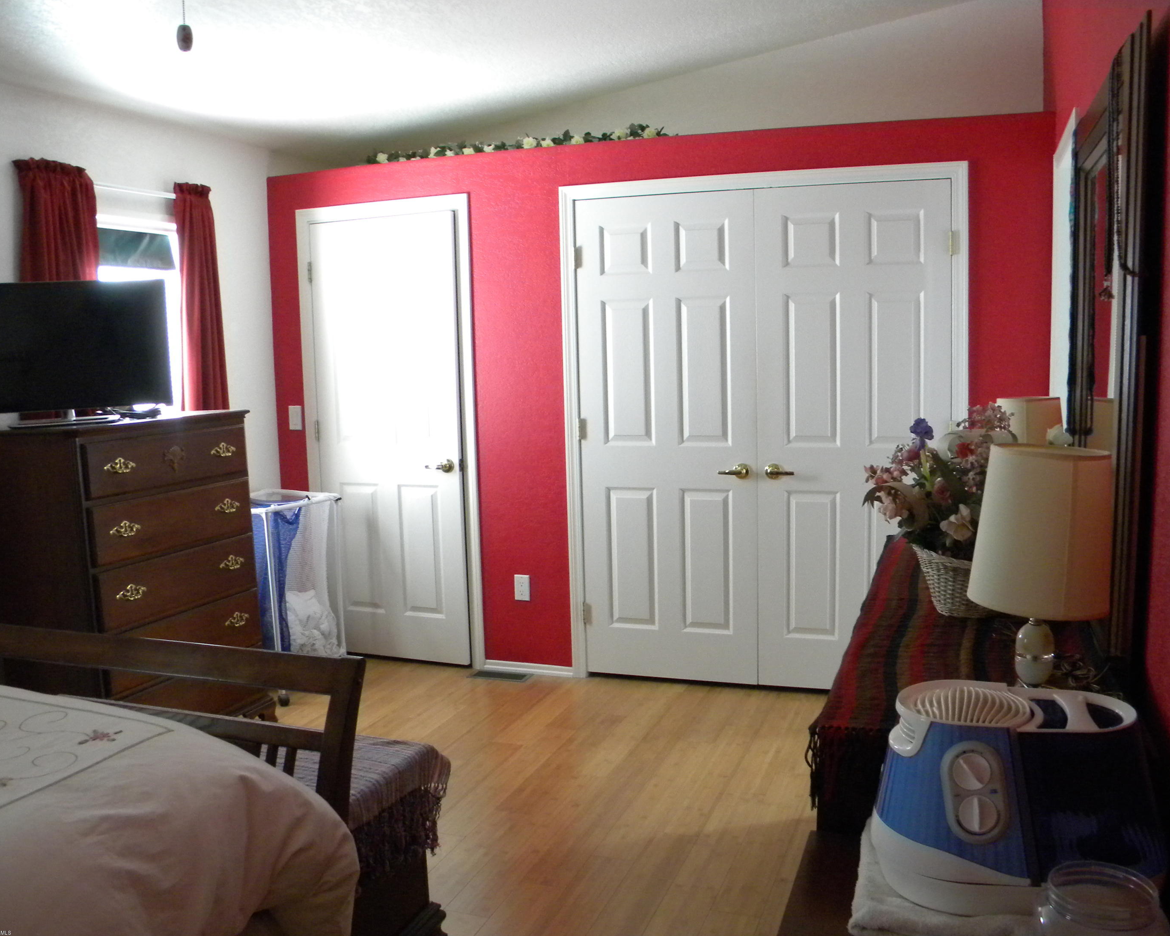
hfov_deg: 58.7
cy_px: 481
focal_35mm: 30
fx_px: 1039
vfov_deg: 48.5
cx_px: 613
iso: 400
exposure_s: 1/26.6
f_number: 3.5
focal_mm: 5
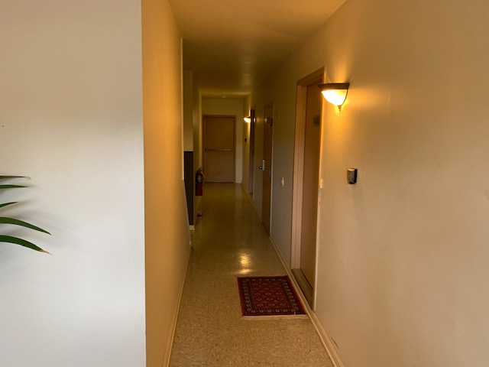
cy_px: 184
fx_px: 367
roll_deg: -2.0
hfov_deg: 67.3
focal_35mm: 26
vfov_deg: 53.1
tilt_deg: -5.8
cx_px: 244
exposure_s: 1/40
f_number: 1.8
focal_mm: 4.25
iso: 250
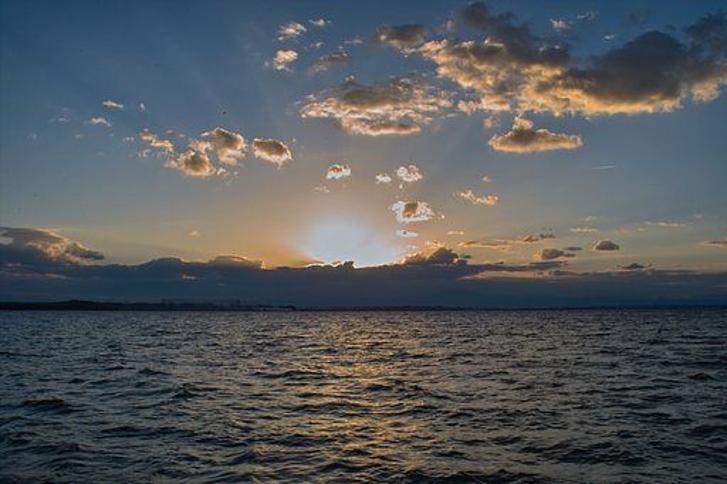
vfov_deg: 42.3
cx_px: 364
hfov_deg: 60.3
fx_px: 626
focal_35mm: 31
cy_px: 242
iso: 100
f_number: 16
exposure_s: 1/40
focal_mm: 18
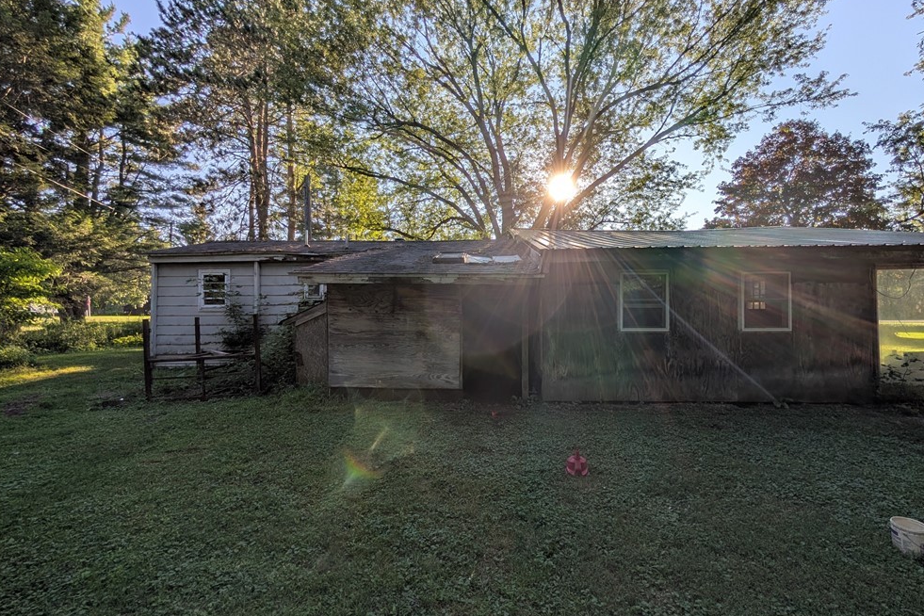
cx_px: 472
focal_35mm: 13
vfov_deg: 85.4
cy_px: 305
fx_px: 334
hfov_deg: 108.3
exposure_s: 1/1721
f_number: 1.7
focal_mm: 2.02
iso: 54
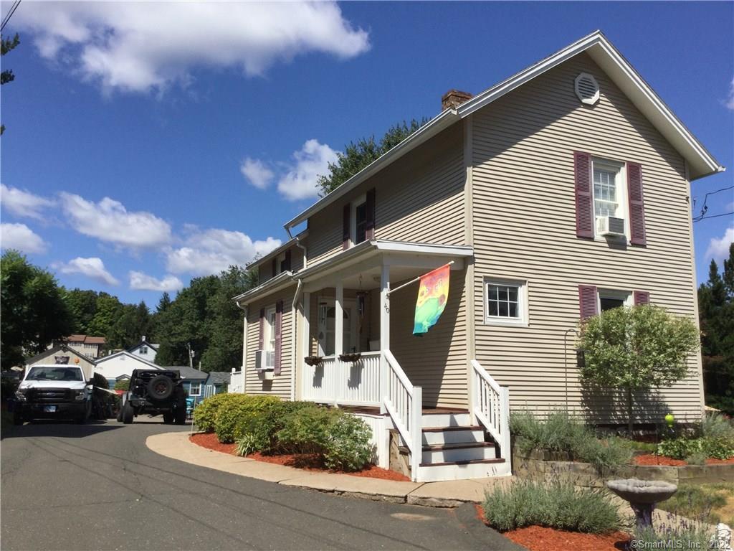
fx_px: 657
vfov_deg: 45.4
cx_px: 367
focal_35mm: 31
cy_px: 276
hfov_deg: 58.4
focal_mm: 3.3
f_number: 2.4
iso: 25
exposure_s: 1/2092
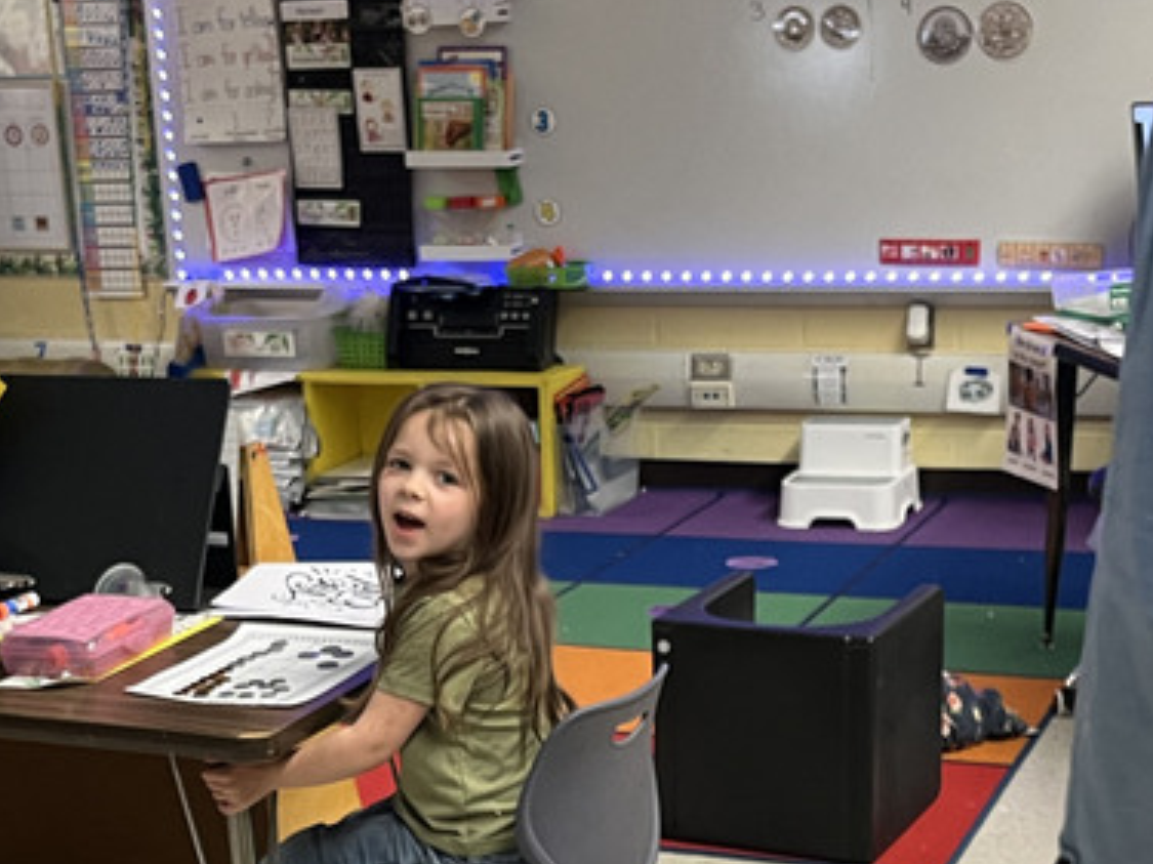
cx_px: 532
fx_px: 2364
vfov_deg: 20.5
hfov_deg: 27.4
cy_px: 689
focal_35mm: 71
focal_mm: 5.1
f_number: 1.6
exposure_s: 1/60
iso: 125
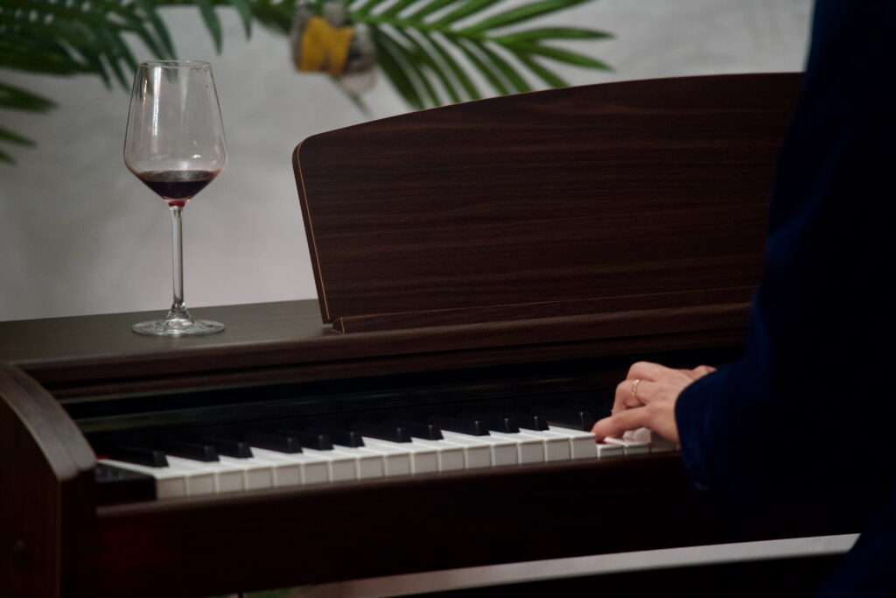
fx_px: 4480
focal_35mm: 180
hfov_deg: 11.4
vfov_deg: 7.6
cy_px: 299
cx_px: 448
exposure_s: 1/60
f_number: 2.8
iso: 2500
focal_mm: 180
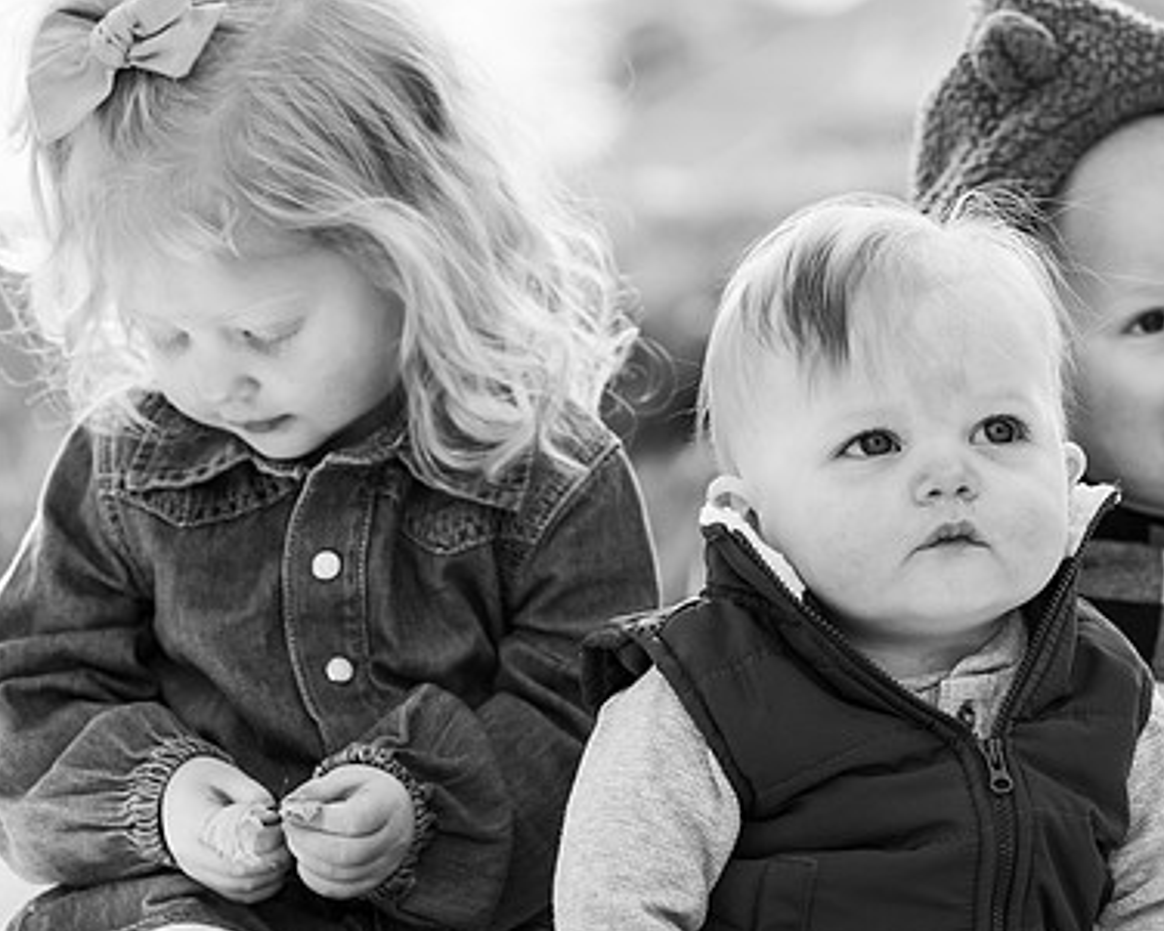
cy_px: 438
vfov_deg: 6.1
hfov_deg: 7.6
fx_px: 8787
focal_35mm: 255
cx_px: 625
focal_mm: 176
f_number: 6.3
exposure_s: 1/320
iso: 1600
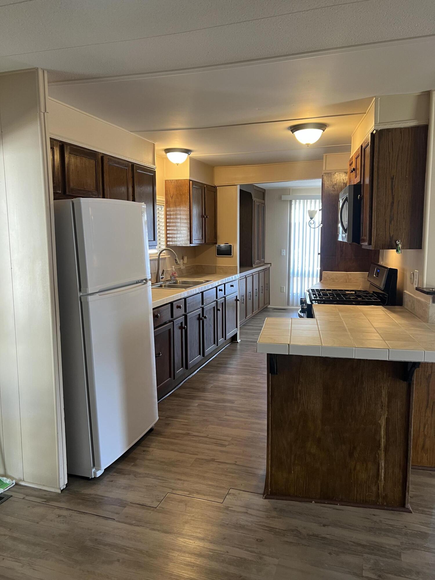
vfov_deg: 67.3
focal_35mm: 26
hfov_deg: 53.1
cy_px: 290
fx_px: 436
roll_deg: +0.7
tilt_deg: -7.0
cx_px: 218
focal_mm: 5.7
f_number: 1.5
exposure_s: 1/60
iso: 160
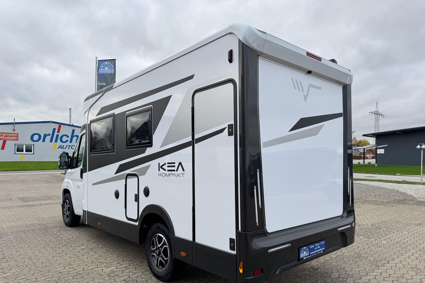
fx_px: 295
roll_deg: -1.0
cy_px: 159
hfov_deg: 71.5
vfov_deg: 51.1
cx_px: 212
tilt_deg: +0.0
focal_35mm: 25
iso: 80
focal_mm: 6.76
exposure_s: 1/407
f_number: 1.78
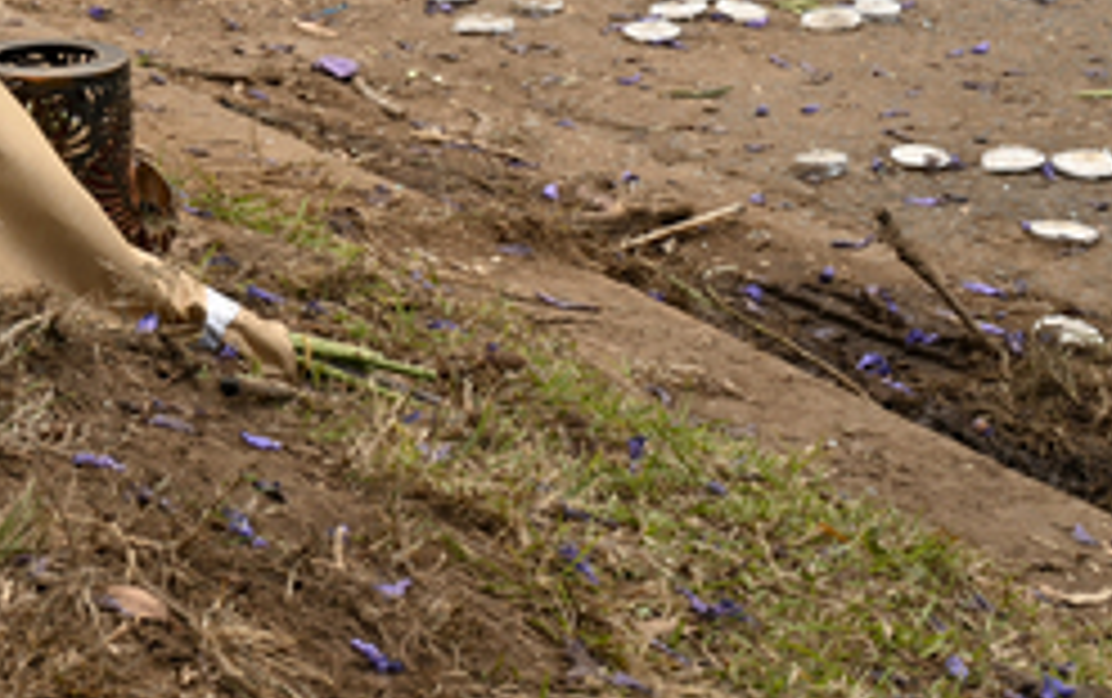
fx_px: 4612
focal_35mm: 152
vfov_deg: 8.3
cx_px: -617
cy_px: -572
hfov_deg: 12.9
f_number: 13
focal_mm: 41
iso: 64
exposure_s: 1/30
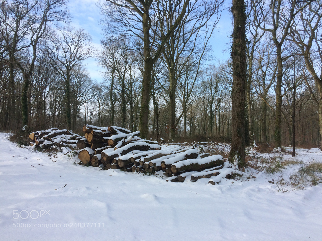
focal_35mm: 29
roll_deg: +0.5
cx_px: 161
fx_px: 270
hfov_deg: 61.7
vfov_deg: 48.2
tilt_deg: +0.4
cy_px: 120
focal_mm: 4.15
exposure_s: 1/855
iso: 32
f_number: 2.2
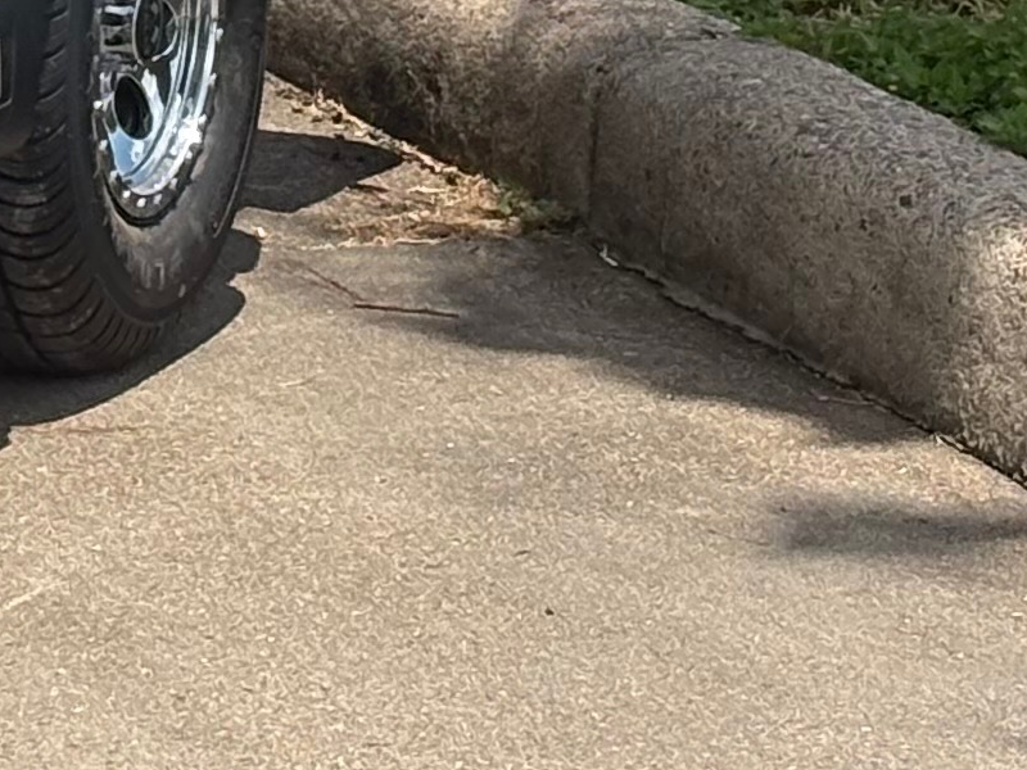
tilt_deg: -4.0
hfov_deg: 7.3
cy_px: -832
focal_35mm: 262
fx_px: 7773
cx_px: -958
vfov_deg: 5.5
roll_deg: +1.0
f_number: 1.6
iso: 50
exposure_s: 1/4329
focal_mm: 5.96
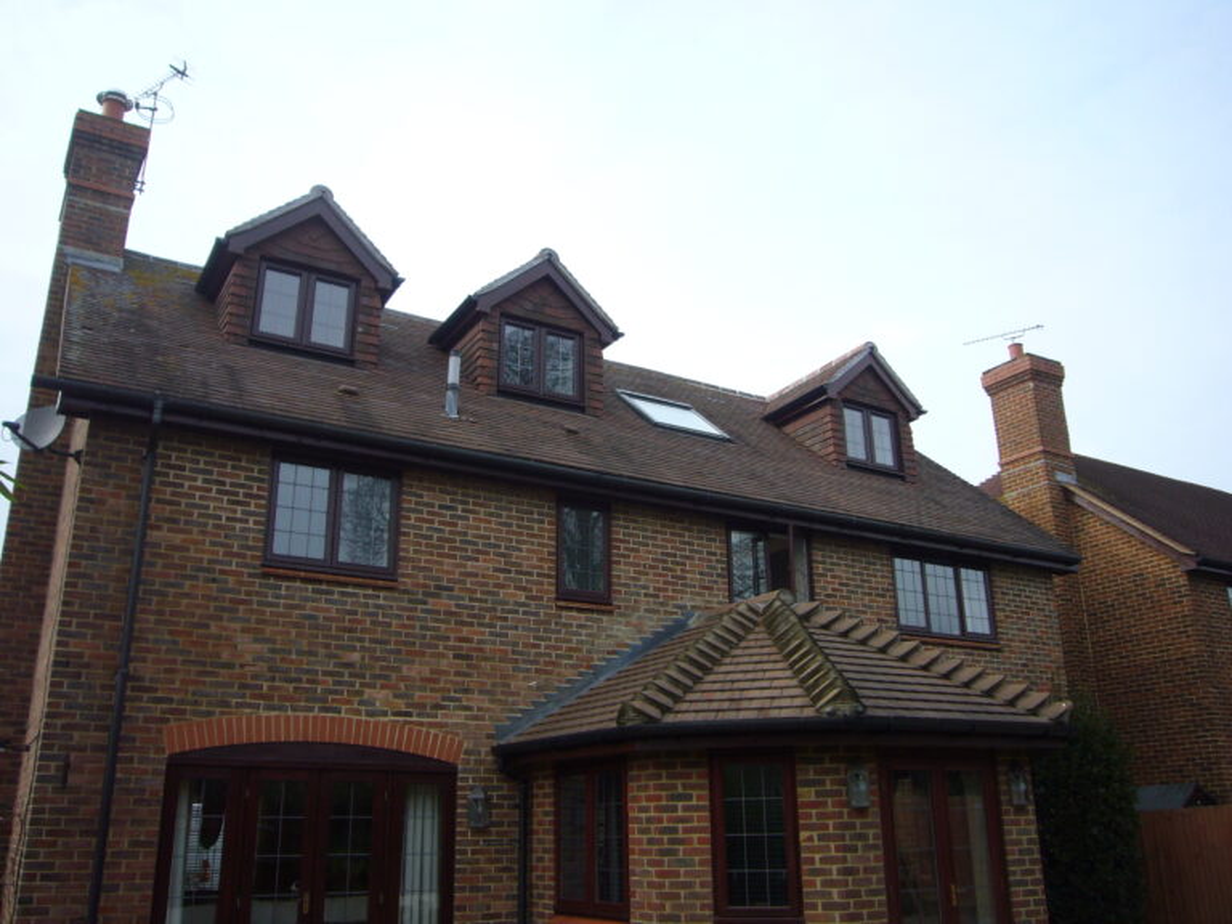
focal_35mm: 30
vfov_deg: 46.8
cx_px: 616
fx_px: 1068
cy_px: 462
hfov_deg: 60.0
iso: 80
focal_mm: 4.9
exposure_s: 1/500
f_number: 2.9
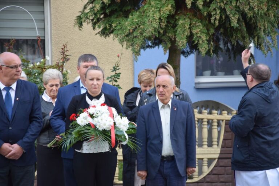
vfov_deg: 8.7
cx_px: 140
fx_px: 1221
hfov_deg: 13.0
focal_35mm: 158
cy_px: 93
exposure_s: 1/160
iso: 400
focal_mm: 105
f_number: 6.3
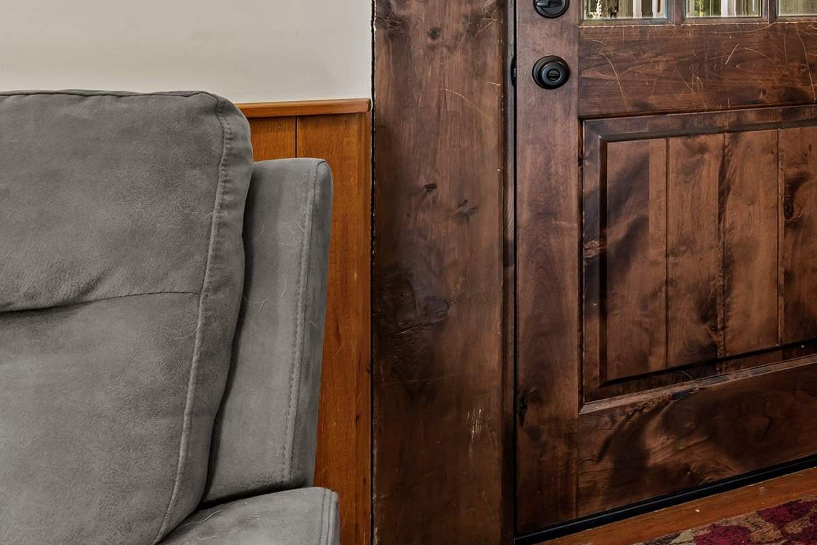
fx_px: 932
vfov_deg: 30.0
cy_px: -16
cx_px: 980
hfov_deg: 36.5
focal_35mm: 41
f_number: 9
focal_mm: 15.8
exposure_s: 1
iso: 400
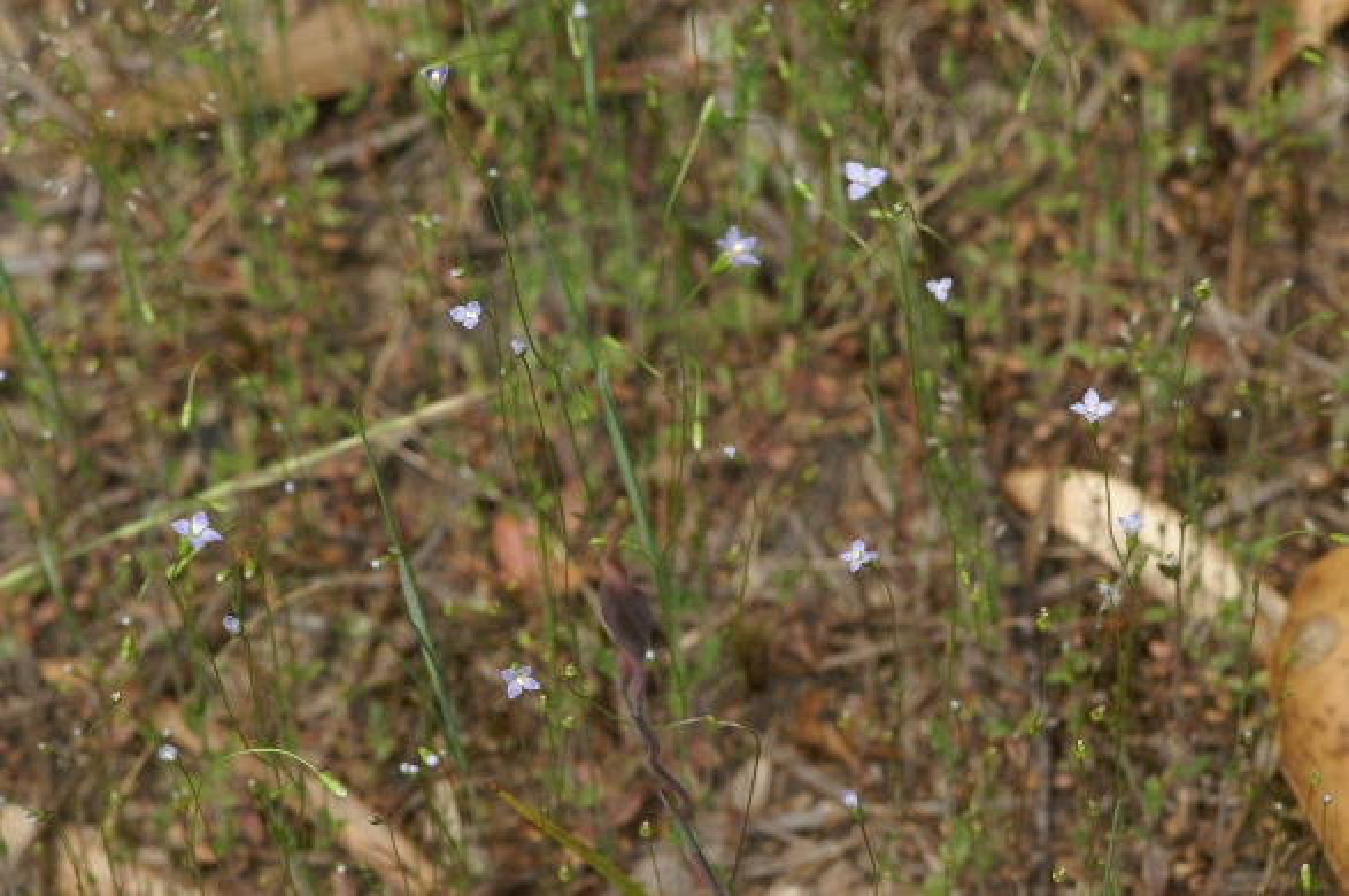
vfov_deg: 9.1
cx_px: 674
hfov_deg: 13.7
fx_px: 5615
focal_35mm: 150
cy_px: 448
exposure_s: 1/30
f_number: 9
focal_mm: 100
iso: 100
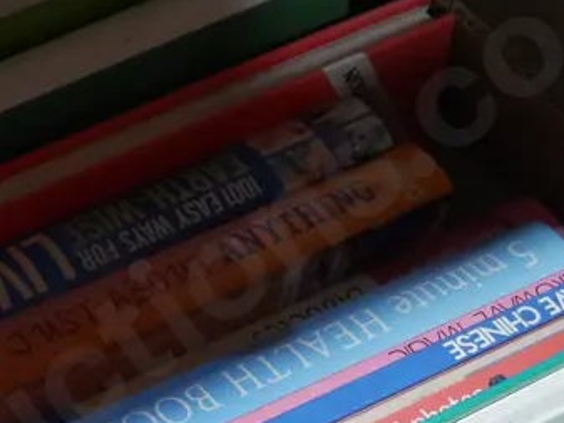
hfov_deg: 13.4
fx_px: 2380
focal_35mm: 146
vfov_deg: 10.1
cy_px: 427
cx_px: 27
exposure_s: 1/60
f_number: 5.2
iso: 3200
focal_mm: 24
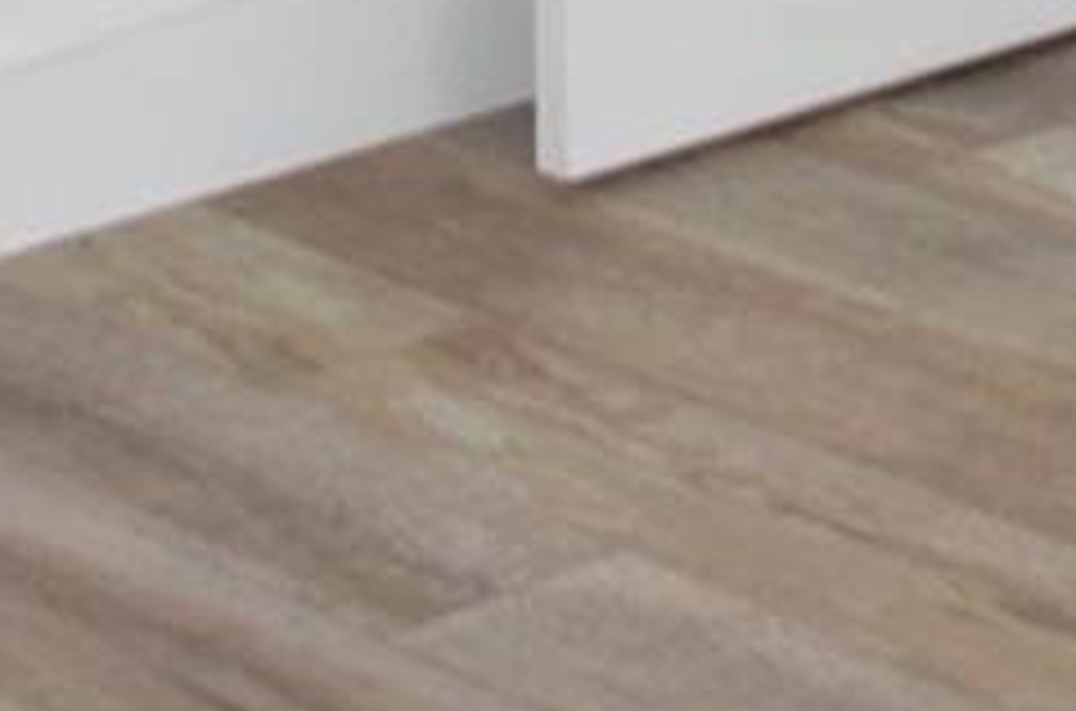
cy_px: -1249
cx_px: 1252
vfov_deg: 6.9
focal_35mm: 181
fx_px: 5396
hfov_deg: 11.2
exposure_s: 1/20
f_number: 11
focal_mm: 18
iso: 2000
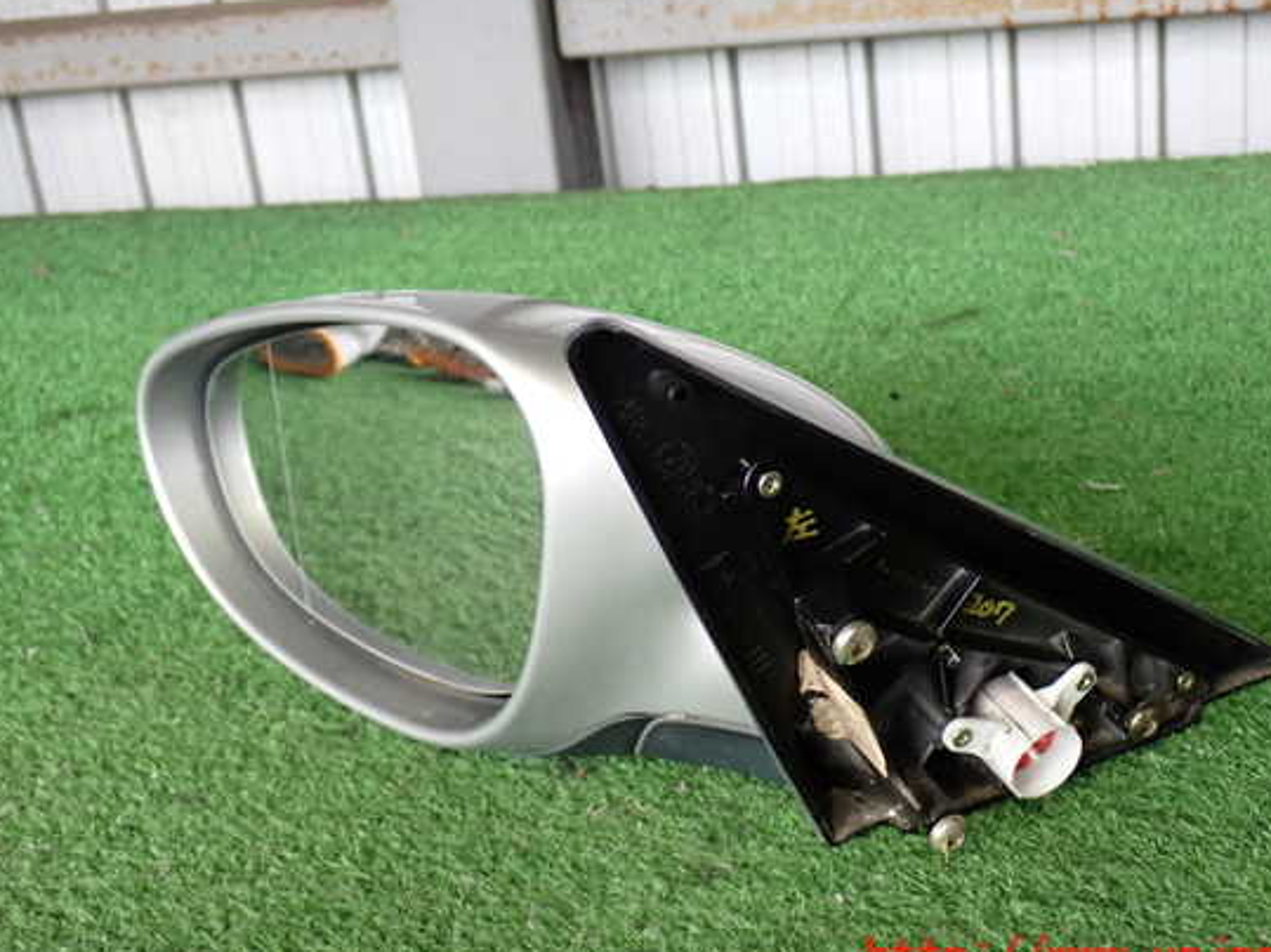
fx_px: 1799
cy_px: 460
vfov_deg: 29.7
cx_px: 691
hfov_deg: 38.9
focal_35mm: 49
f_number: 2.9
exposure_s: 1/40
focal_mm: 7.84
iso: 400
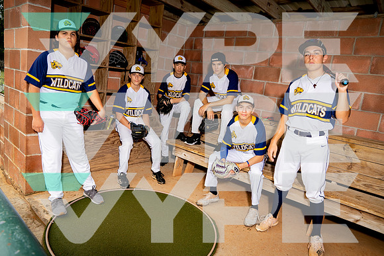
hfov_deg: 73.7
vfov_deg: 53.1
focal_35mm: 24
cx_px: 192
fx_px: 256
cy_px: 128
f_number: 7.1
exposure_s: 1/250
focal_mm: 24
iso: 100
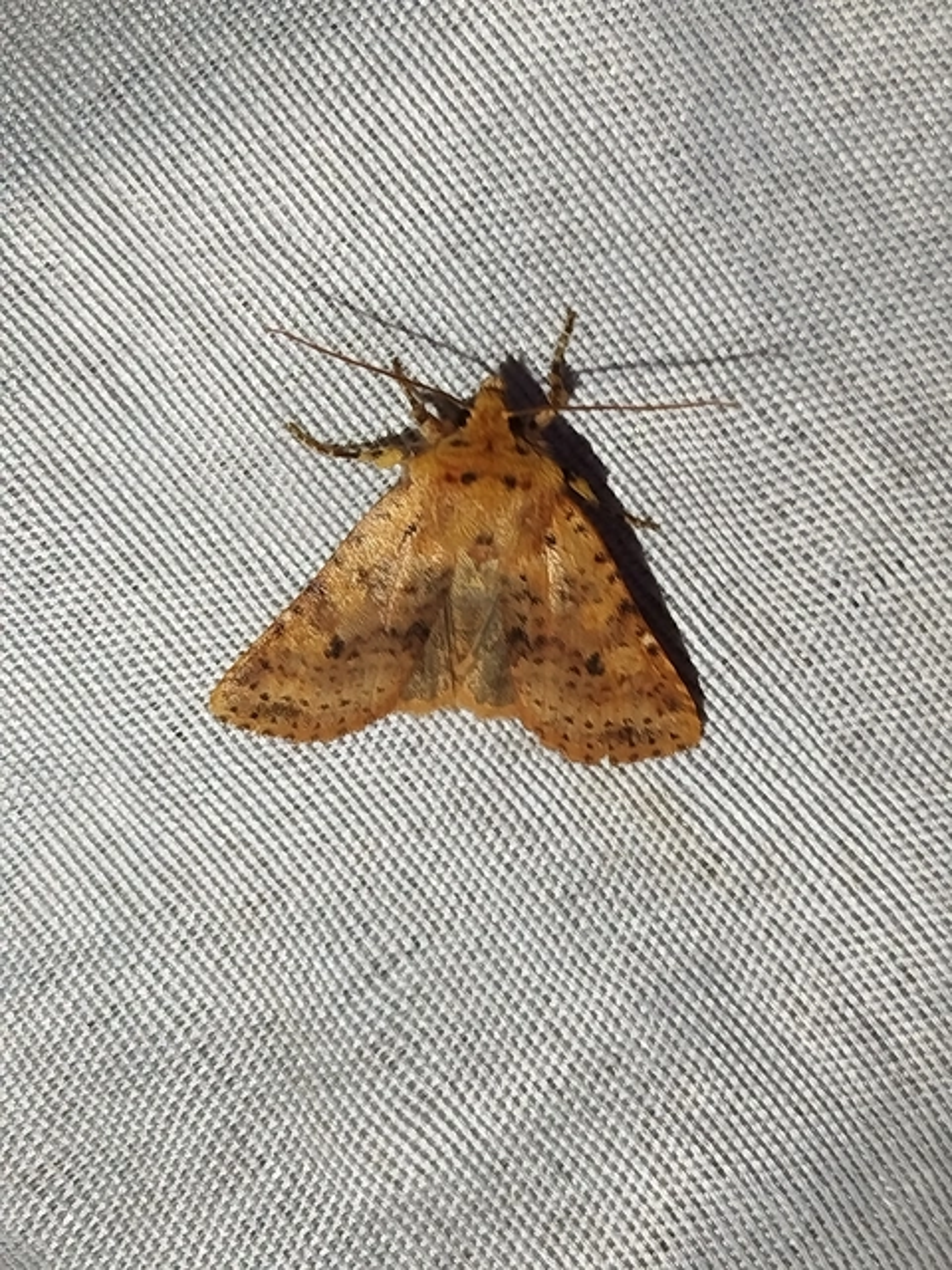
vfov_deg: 27.0
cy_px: 635
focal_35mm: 72
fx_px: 2640
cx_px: 476
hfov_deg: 20.4
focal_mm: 5.31
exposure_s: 1/50
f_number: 1.7
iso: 80
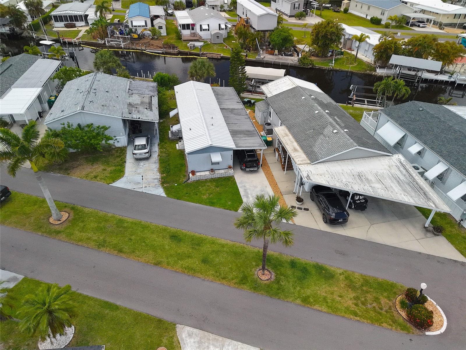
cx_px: 233
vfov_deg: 56.8
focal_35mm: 24
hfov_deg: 71.6
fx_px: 323
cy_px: 175
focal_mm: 8.67
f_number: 1.8
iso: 1600
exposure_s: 1/8000
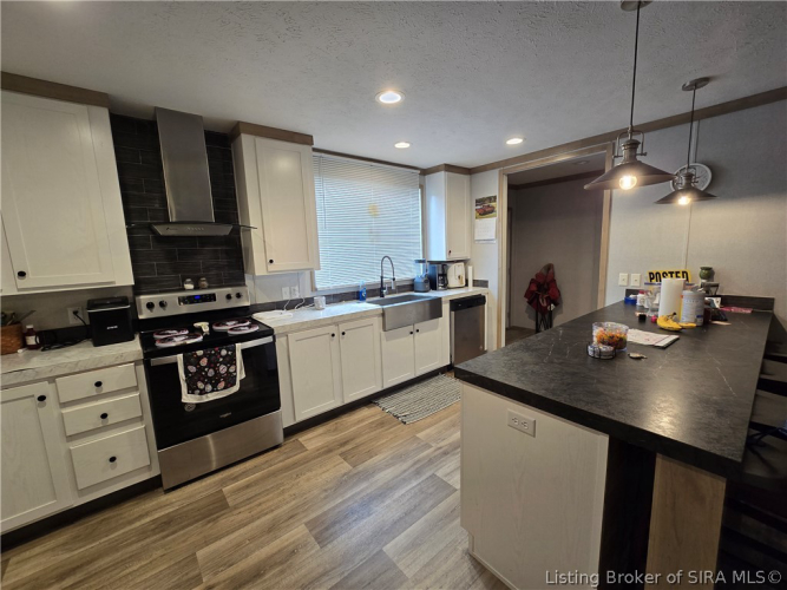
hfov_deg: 106.2
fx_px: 296
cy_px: 295
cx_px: 394
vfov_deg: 89.9
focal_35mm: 13
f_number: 2.2
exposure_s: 1/60
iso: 125
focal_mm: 2.2
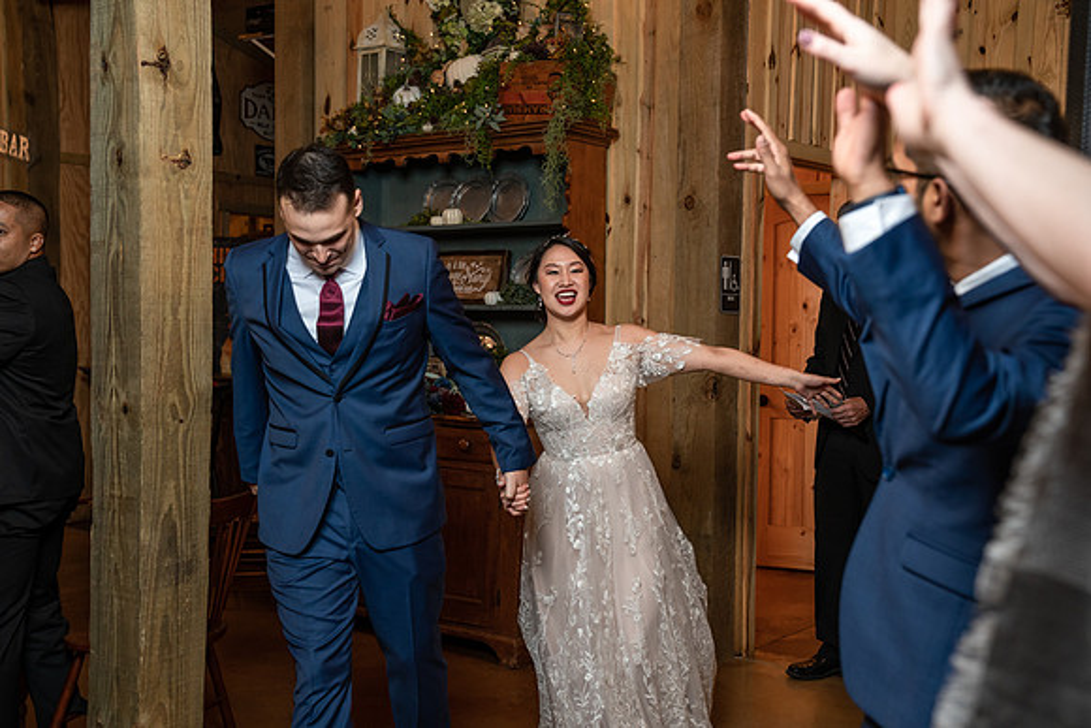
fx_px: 1303
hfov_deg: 45.4
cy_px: 364
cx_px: 546
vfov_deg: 31.2
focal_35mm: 43
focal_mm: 43
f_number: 4
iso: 2000
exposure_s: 1/125
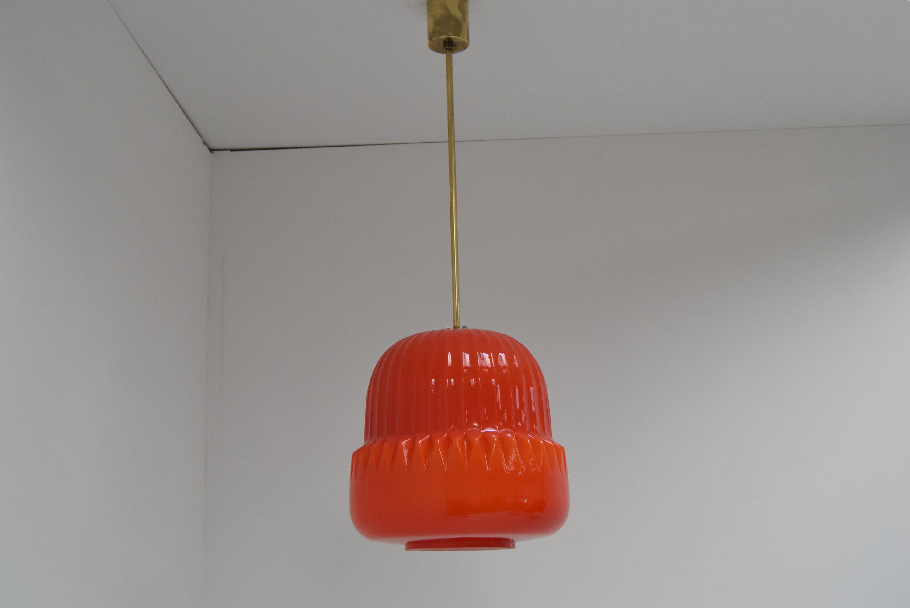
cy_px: 304
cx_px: 455
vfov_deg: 29.9
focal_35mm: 45
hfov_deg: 43.6
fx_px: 1138
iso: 1600
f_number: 7.1
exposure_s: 1/200
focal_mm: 30
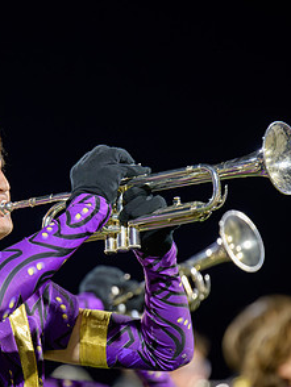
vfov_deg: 5.2
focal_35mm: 379
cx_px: 67
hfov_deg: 3.9
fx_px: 4242
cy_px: 244
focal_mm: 200
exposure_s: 1/500
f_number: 2.8
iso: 4500
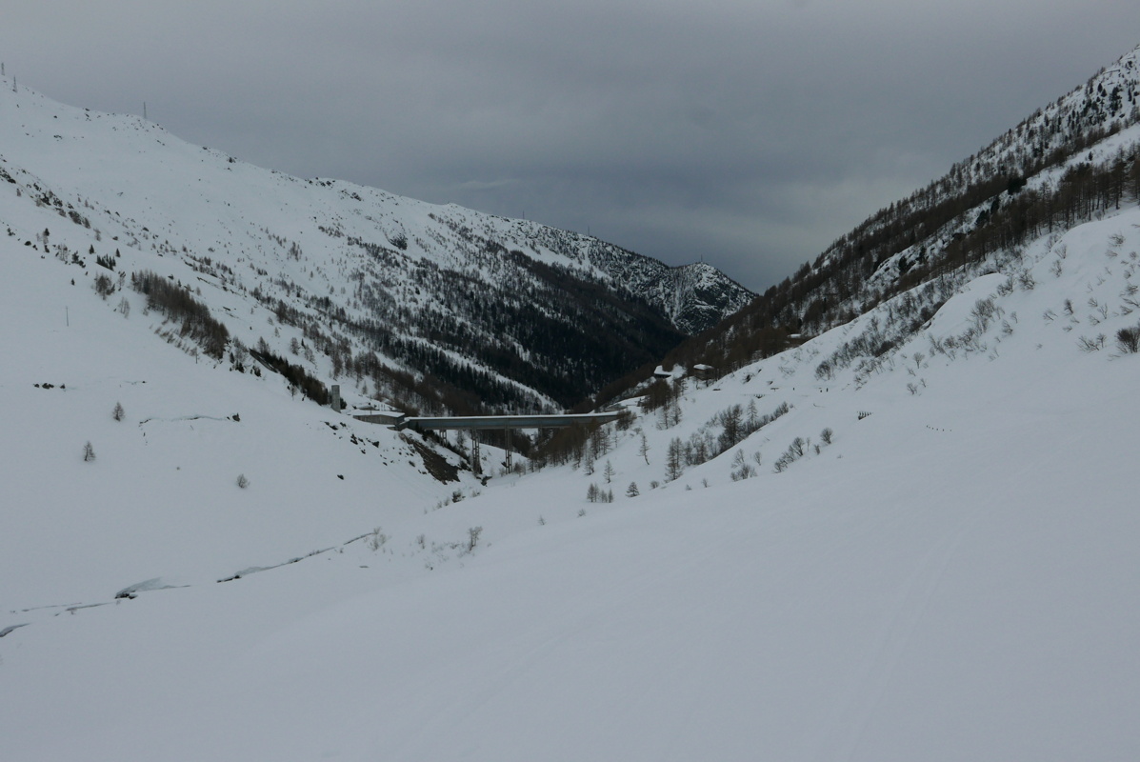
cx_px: 570
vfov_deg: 40.0
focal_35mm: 33
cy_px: 381
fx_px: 1046
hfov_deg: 57.2
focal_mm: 14.9
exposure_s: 1/5000
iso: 200
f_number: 5.6
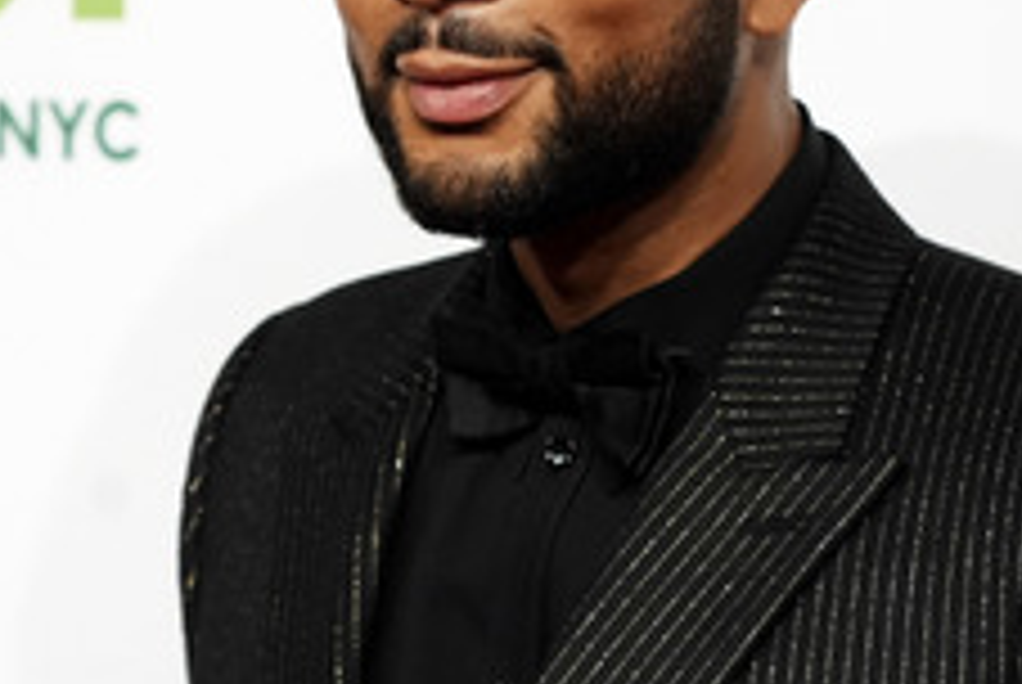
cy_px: 72
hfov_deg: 10.4
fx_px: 5628
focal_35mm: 198
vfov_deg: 6.9
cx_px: 234
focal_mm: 100
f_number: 5.6
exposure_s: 1/400
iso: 6400
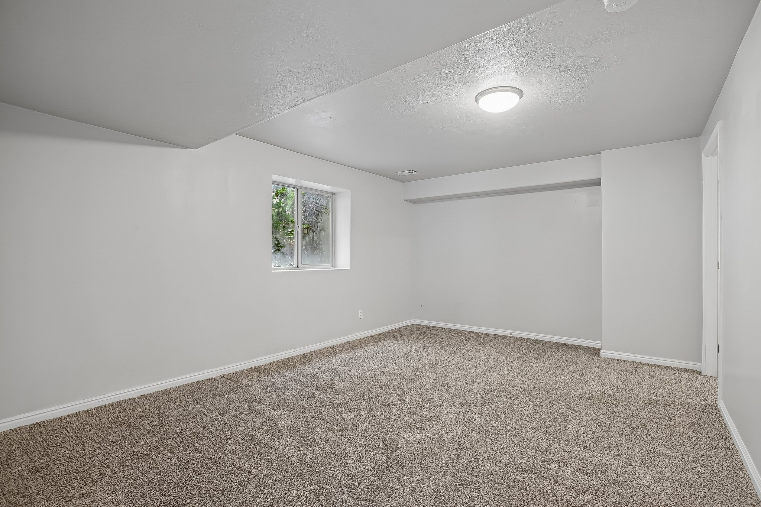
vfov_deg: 70.4
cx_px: 380
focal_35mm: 17
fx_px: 359
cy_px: 254
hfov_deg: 93.3
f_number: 8
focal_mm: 17
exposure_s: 1/3.33
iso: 400
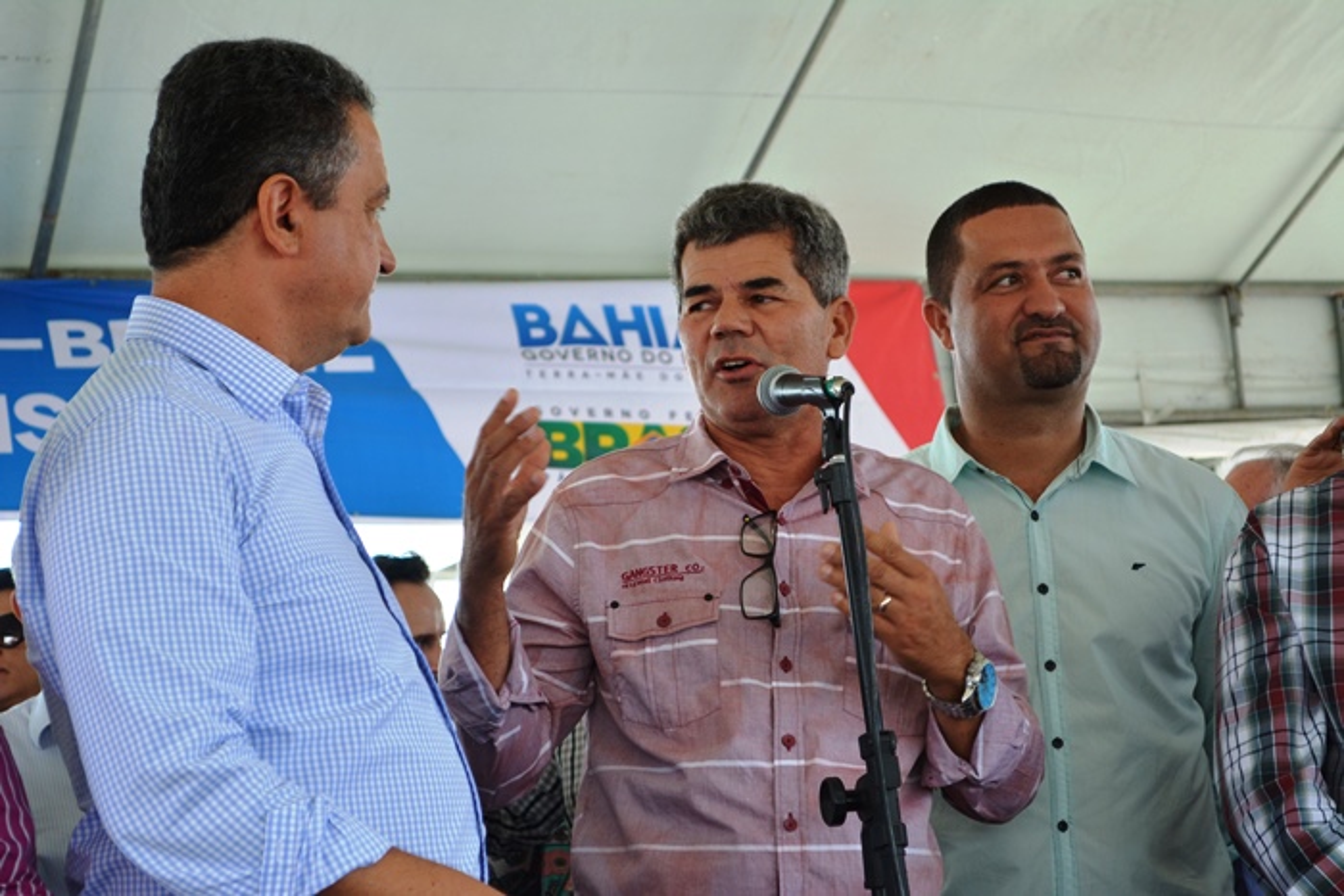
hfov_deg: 24.6
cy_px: 448
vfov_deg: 16.6
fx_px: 3080
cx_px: 672
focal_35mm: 82
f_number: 5.6
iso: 400
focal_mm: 55
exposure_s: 1/100
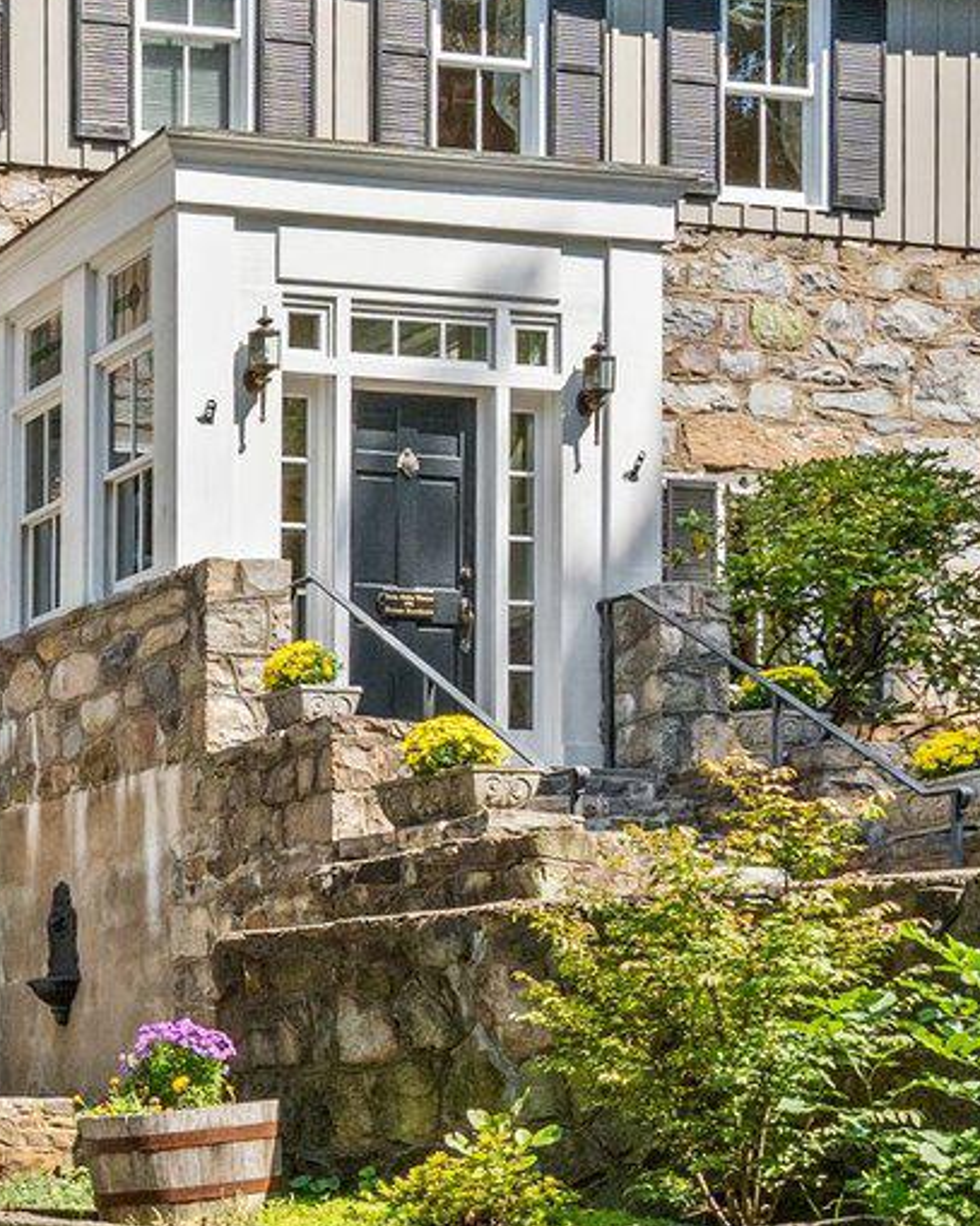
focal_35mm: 83
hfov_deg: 16.2
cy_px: 638
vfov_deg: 22.9
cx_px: -645
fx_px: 3022
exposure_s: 1/1250
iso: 800
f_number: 8
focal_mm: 25.1
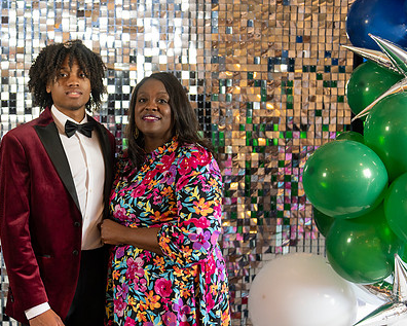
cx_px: 131
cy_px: 185
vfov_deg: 20.7
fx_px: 892
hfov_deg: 25.6
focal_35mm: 74
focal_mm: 50
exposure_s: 1/320
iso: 800
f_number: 1.2
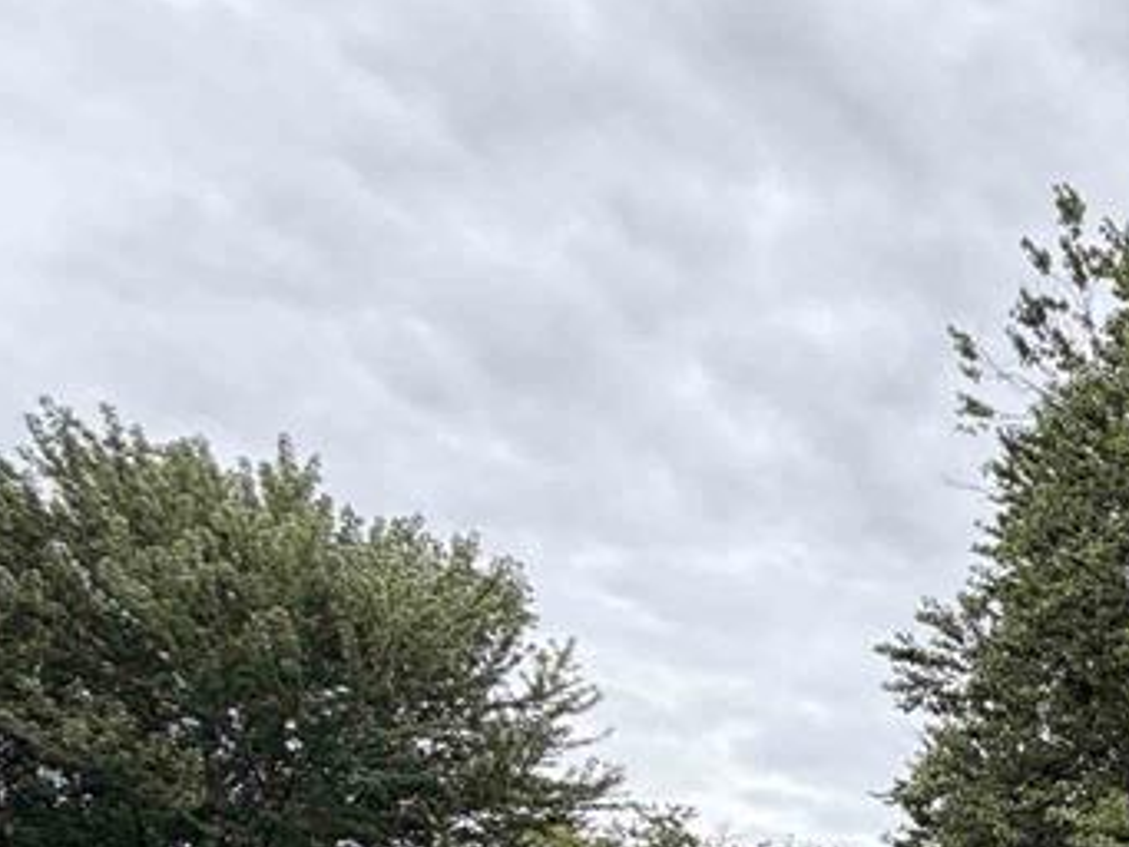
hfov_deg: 29.4
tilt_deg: +5.3
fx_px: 1370
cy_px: 1125
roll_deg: -1.2
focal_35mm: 42
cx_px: 1655
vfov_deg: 27.9
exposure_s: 1/439
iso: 64
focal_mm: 2.22
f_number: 2.2
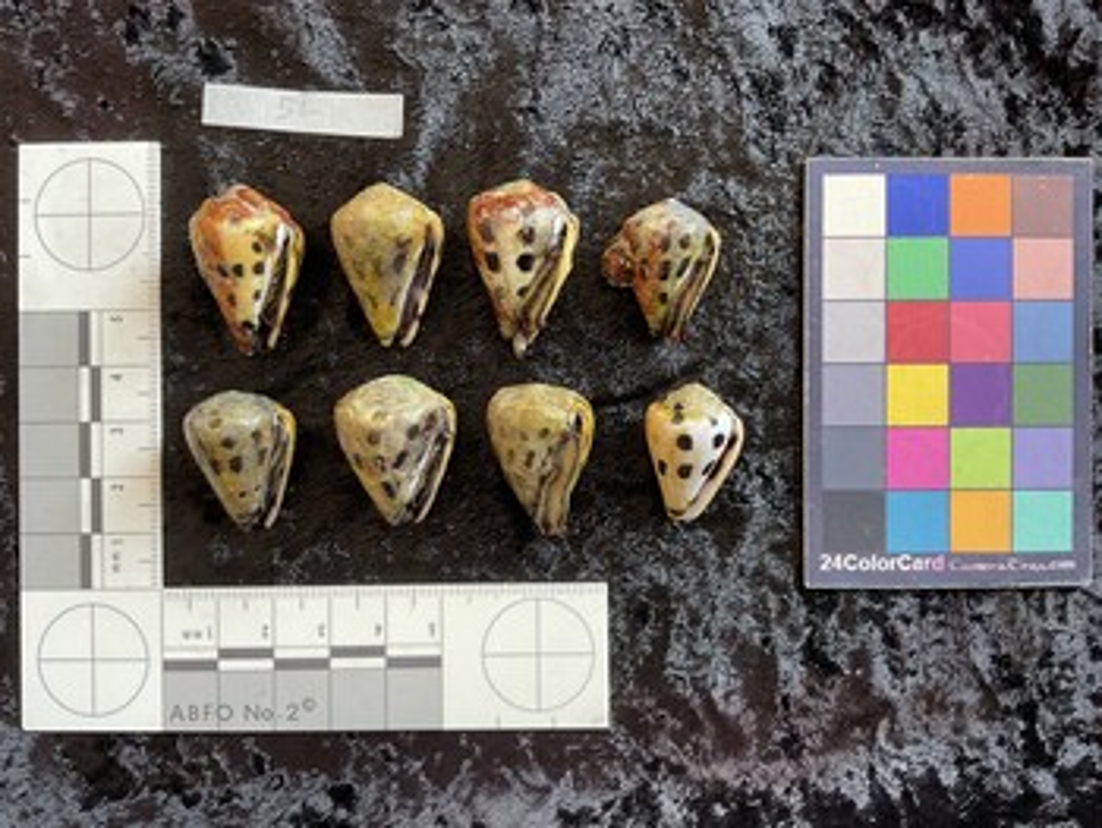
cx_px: 551
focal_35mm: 29
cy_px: 414
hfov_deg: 61.6
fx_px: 924
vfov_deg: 48.3
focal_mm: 3
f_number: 1.8
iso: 50
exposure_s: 1/60
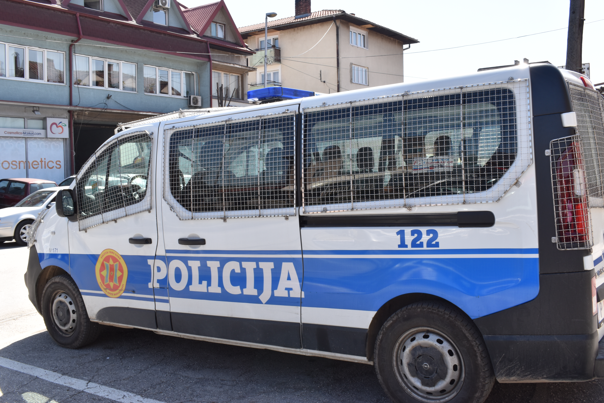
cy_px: 202
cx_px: 302
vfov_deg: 38.4
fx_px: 579
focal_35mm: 34
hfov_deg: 55.1
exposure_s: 1/80
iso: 250
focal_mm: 23
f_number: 18
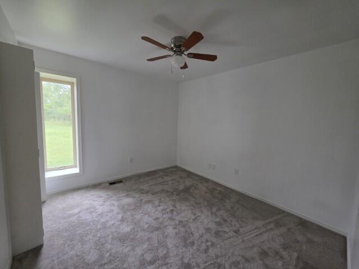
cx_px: 180
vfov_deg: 89.9
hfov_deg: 106.2
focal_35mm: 13
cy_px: 134
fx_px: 135
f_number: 1.9
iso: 250
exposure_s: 1/100
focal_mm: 2.2
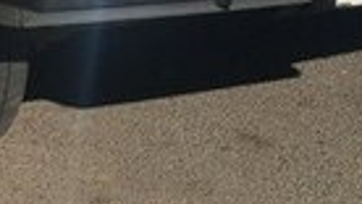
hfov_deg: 14.2
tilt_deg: -11.4
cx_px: 108
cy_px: -95
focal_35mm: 151
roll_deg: +0.1
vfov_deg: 7.9
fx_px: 1451
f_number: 2.2
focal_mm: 4.15
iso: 32
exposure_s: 1/2933
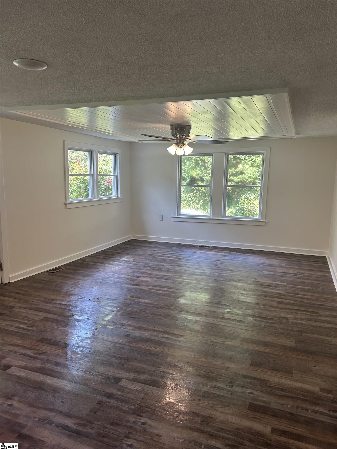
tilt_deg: -8.0
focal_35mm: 26
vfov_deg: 67.3
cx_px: 168
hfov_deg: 53.1
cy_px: 224
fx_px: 337
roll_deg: -3.4
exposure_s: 1/120
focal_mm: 5.7
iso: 64
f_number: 1.5
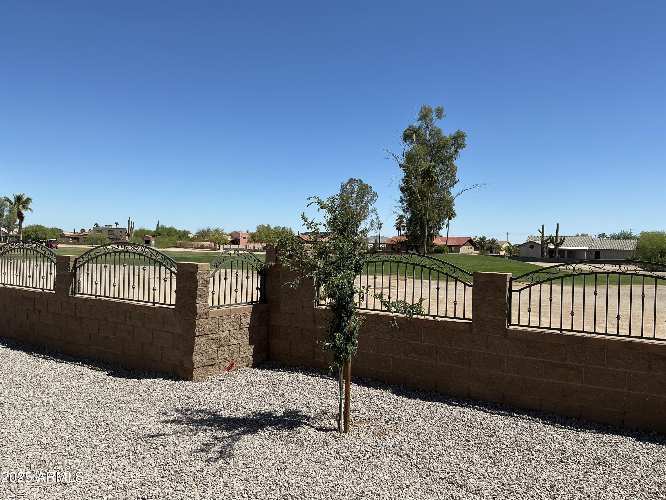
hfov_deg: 63.4
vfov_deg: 49.7
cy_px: 250
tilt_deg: +0.1
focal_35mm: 28
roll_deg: -1.7
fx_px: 539
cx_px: 333
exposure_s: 1/2801
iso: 25
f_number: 1.8
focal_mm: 3
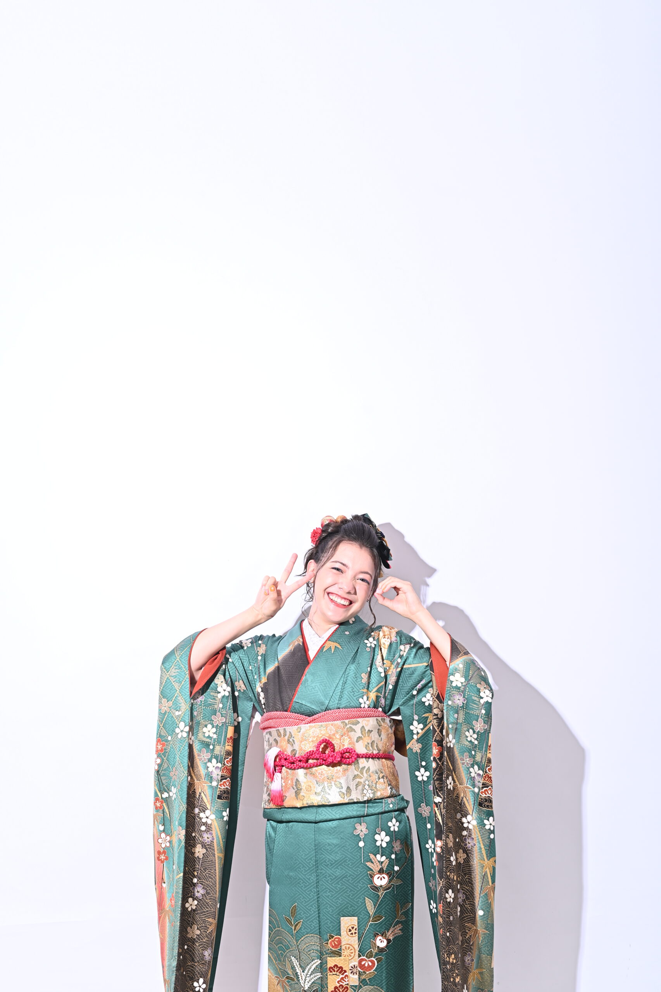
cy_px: 496
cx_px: 330
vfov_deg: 39.6
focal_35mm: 50
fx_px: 1378
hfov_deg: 27.0
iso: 100
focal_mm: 50
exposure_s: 1/160
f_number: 6.3
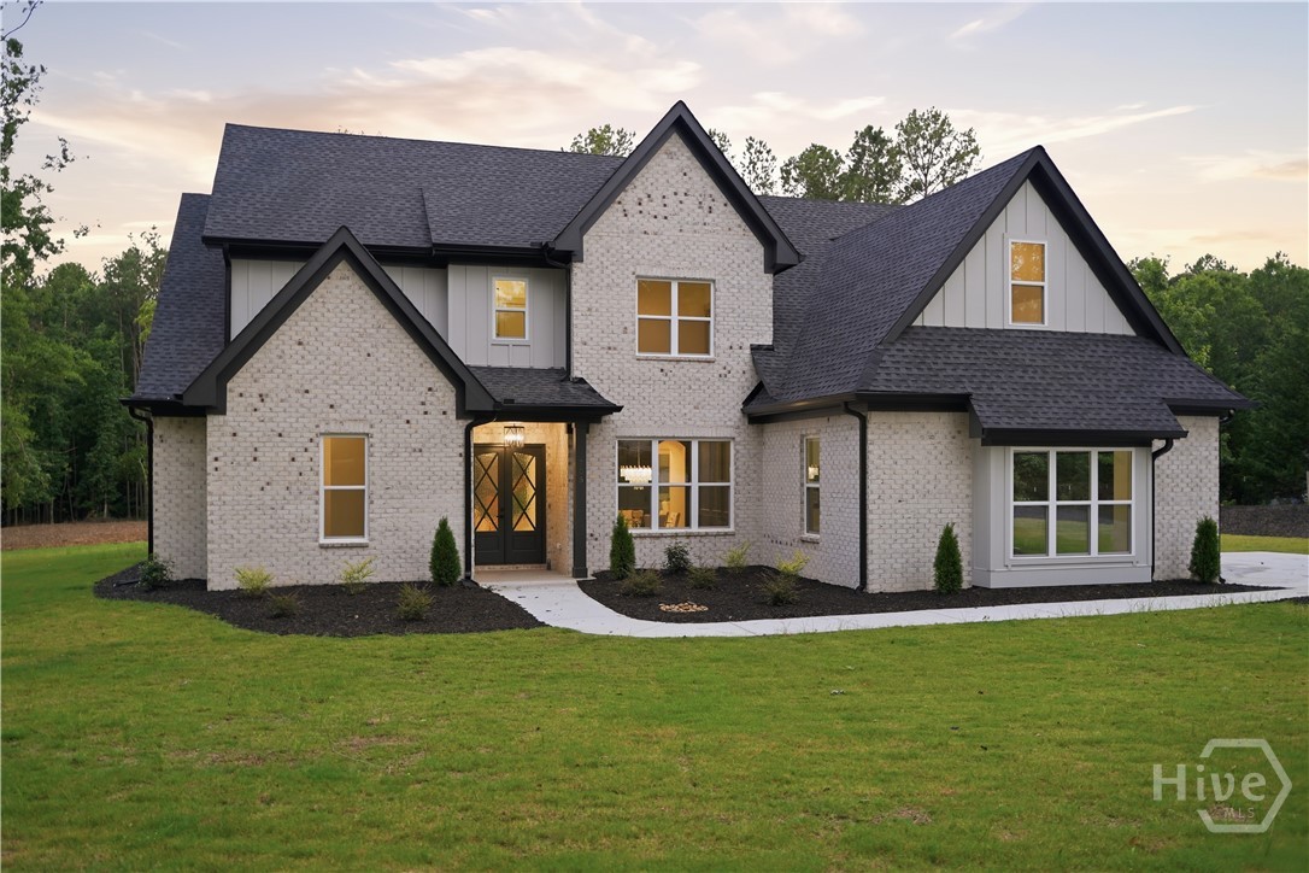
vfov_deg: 46.4
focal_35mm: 28
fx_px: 1018
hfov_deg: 65.5
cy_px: 436
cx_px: 654
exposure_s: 1/30
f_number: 2.8
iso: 125
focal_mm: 28
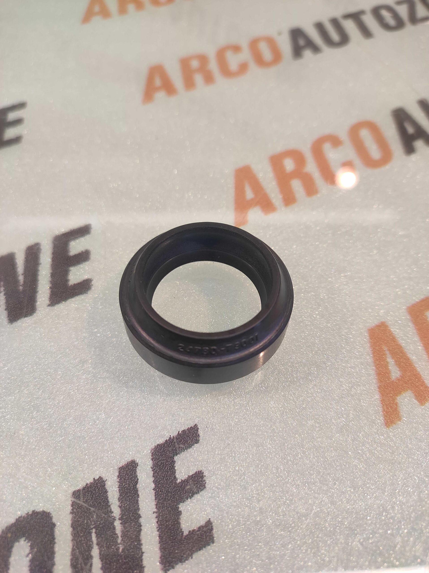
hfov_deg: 74.7
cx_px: 214
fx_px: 281
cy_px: 286
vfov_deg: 91.1
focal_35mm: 17
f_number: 1.79
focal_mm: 4.74
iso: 179
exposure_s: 1/33
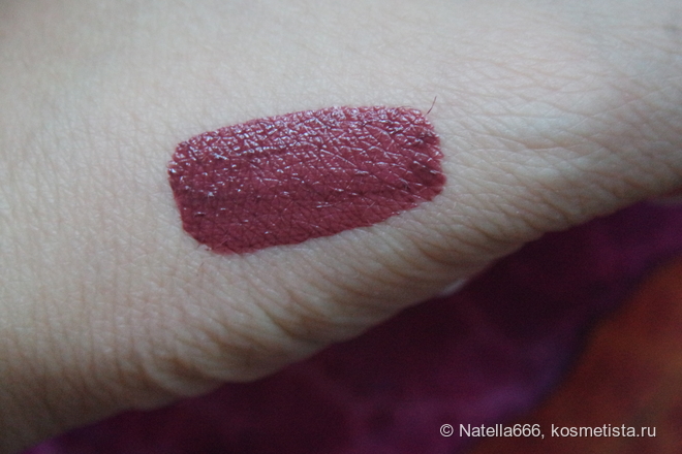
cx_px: 341
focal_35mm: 59
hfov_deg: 33.9
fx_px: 1118
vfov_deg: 23.0
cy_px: 227
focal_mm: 22
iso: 3200
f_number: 5
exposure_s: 1/50
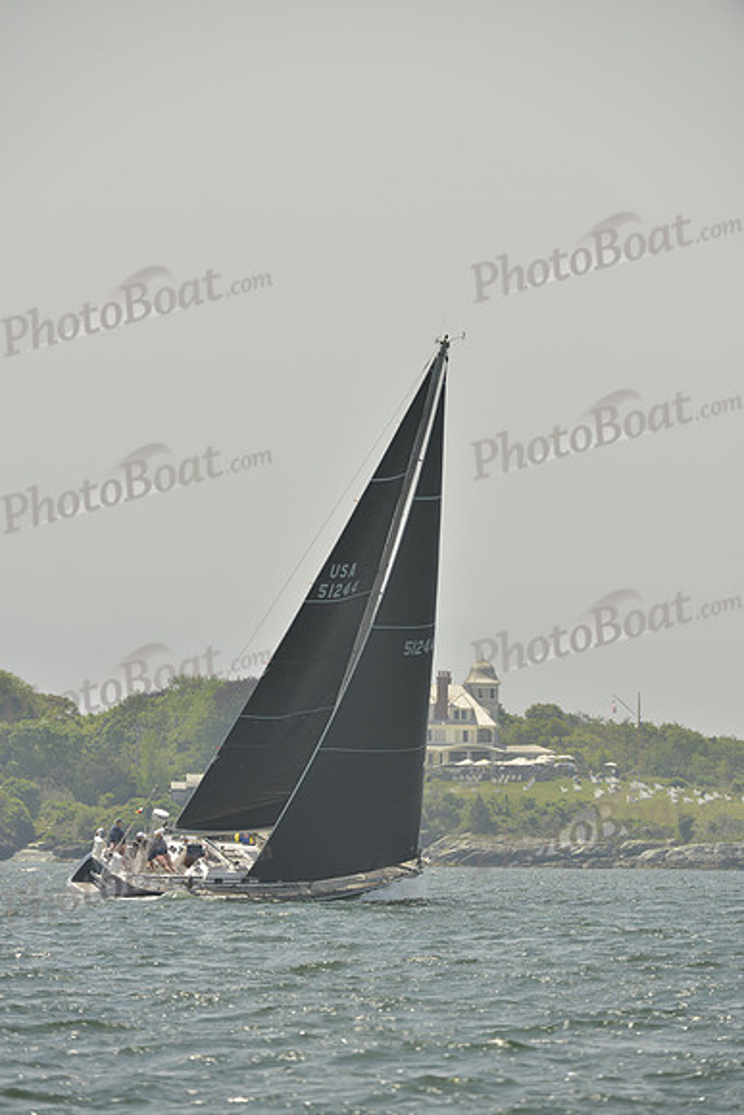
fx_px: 8984
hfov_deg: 4.7
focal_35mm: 290
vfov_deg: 7.1
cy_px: 558
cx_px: 372
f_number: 8
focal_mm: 290
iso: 280
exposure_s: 1/1000
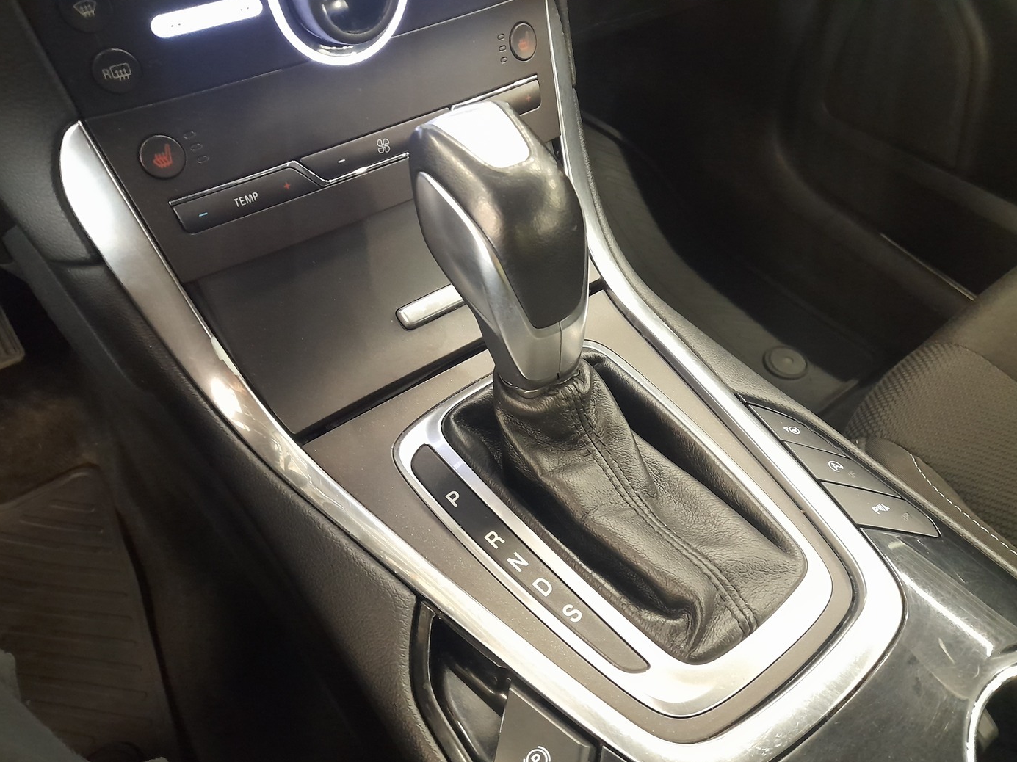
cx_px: 513
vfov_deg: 53.0
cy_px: 393
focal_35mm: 26
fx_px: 764
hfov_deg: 67.3
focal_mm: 4.6
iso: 800
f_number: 2
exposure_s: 1/20
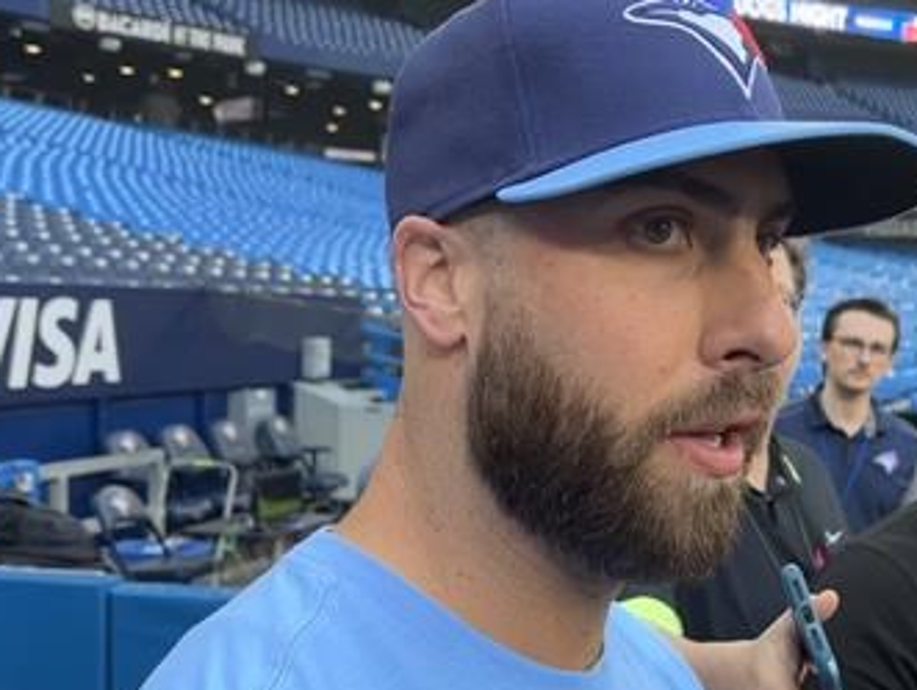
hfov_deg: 37.3
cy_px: 410
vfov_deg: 28.6
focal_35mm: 51
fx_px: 1352
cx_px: 551
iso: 40
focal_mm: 5.7
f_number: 1.5
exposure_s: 1/200
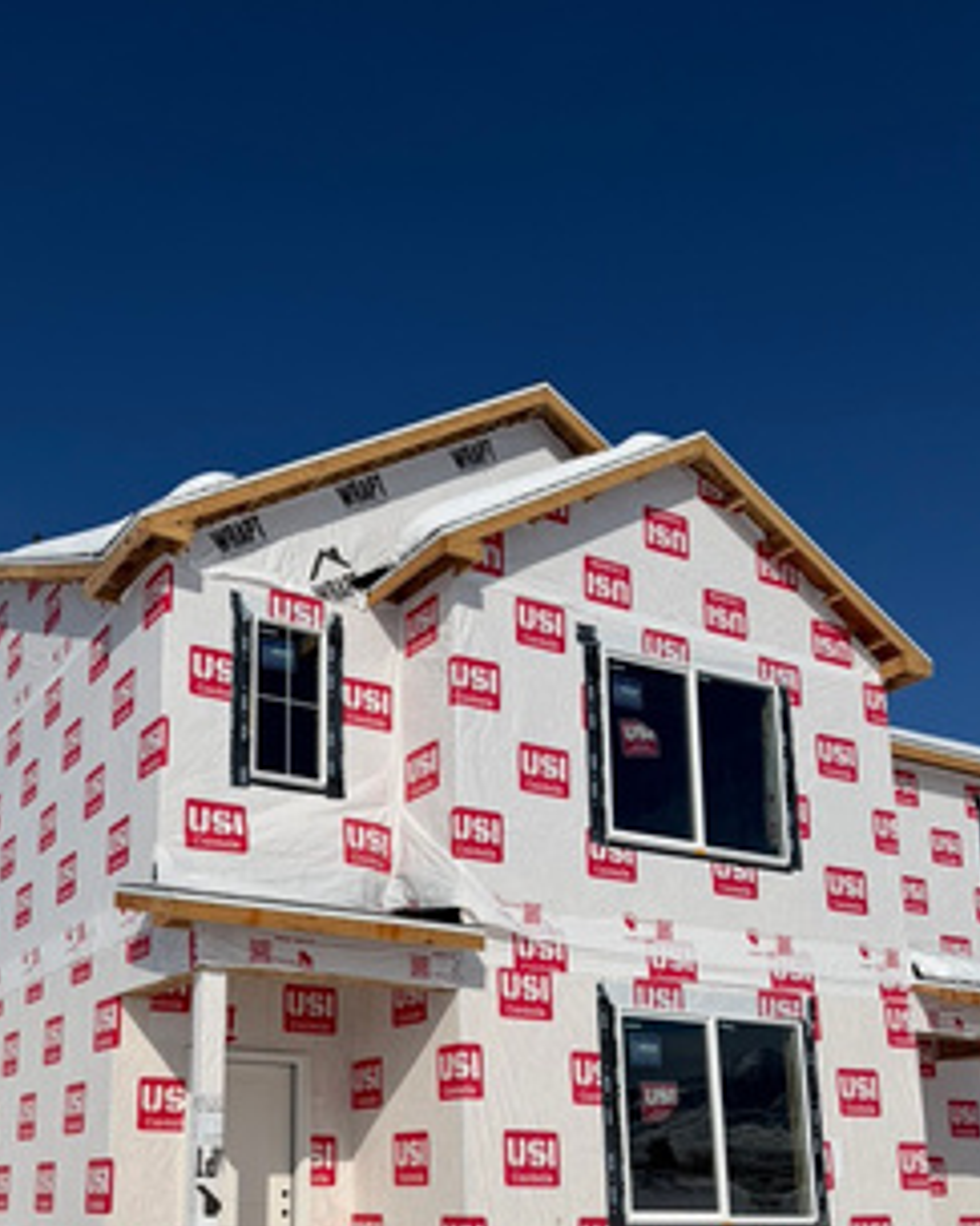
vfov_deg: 47.5
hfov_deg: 39.6
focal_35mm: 37
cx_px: 323
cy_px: 899
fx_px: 1342
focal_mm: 6.76
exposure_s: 1/32258
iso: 100
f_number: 1.78
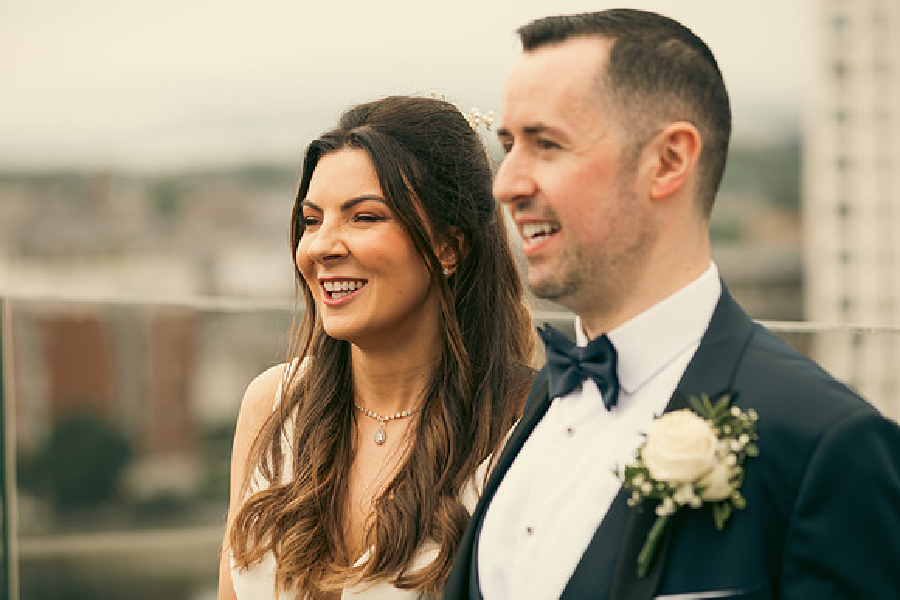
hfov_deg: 15.2
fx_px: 3376
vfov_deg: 10.2
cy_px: 300
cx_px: 450
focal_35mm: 135
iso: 160
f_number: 3.5
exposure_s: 1/250
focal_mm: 135
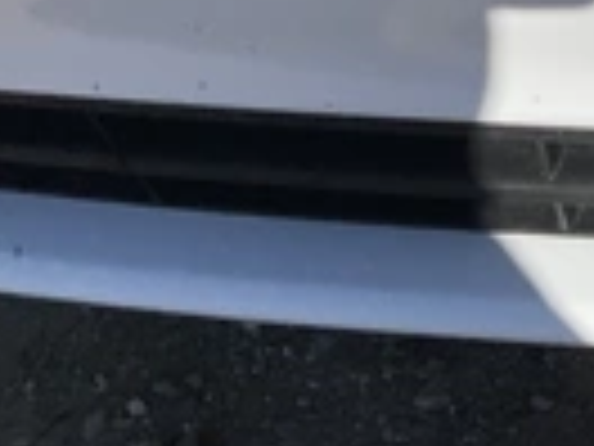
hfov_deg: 20.1
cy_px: 63
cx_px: 810
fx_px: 1510
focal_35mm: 88
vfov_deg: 16.6
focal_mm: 3
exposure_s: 1/3534
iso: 25
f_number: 1.8
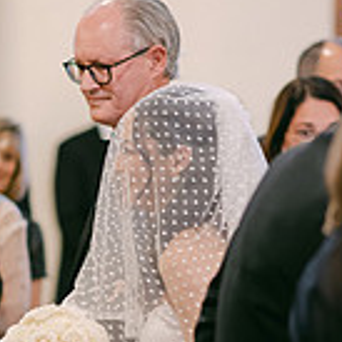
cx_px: 115
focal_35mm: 237
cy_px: 245
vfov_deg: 7.4
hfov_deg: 7.4
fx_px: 2649
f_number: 1.8
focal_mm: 85
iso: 1250
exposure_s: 1/200
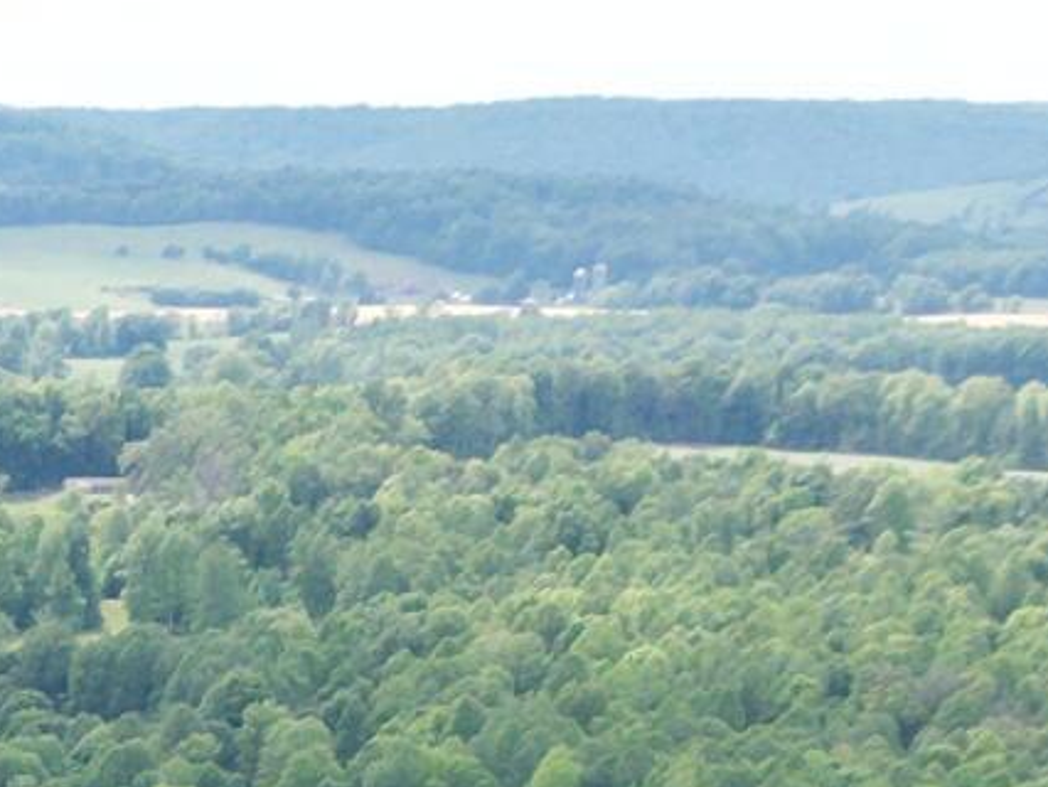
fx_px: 5119
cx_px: -1365
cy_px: 2238
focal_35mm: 169
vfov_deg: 7.8
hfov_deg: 10.3
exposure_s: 1/1000
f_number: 1.7
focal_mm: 6.72
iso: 100
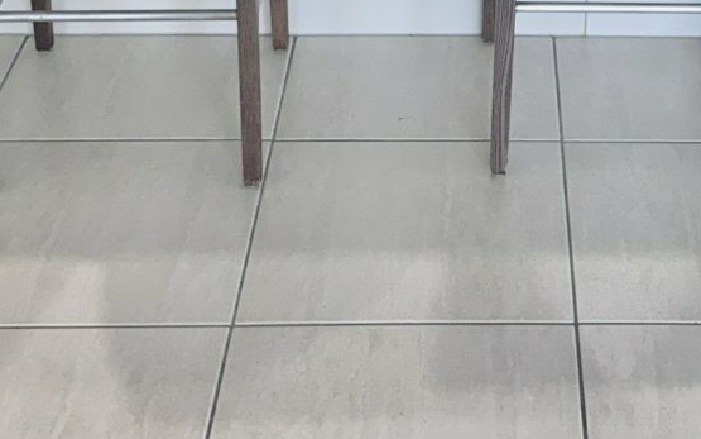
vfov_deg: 14.2
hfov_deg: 23.2
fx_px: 1681
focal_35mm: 88
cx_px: 570
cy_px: -135
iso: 250
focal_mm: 6.76
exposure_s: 1/100
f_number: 1.78
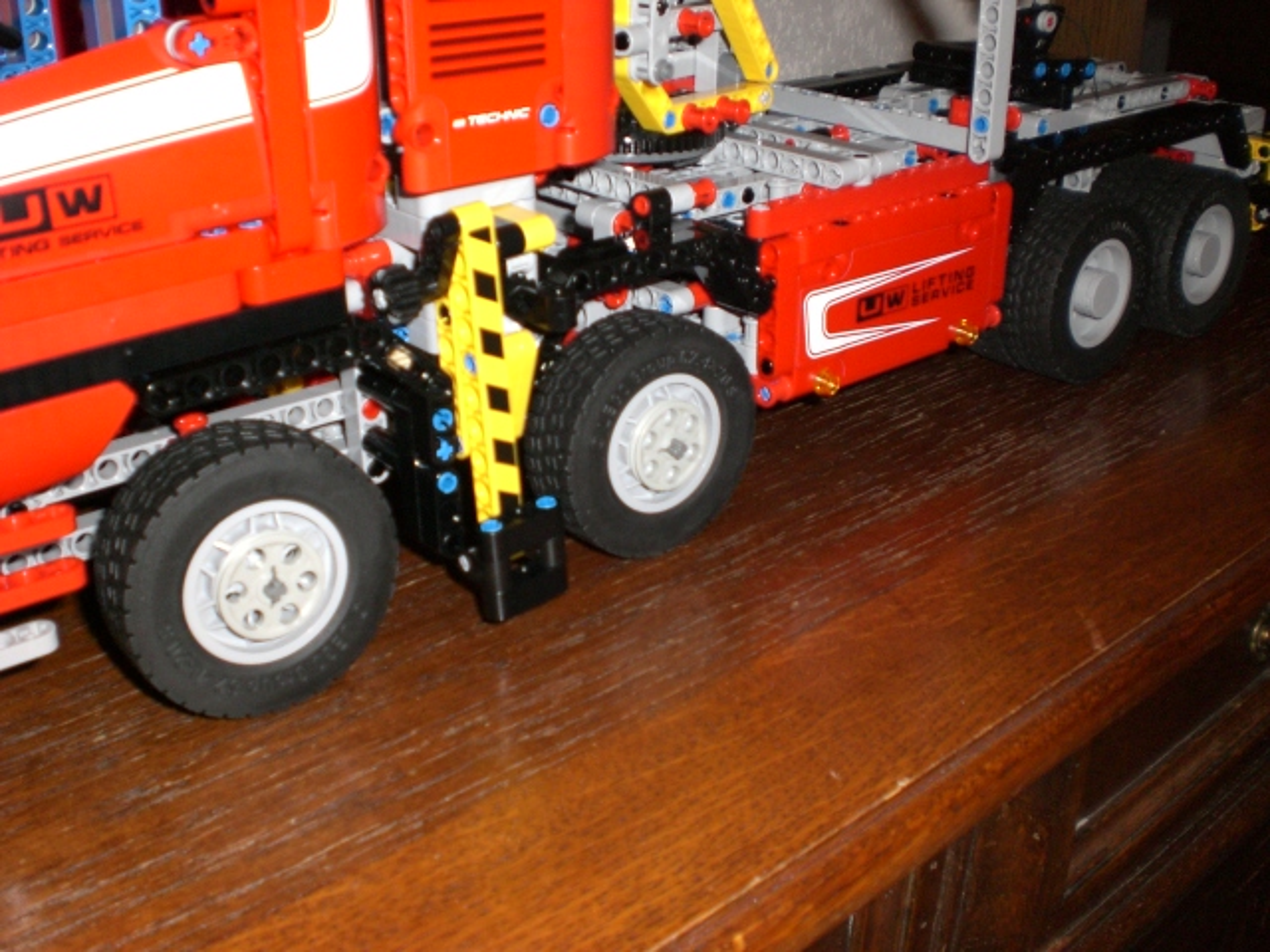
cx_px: 635
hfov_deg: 49.0
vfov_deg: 37.7
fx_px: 1394
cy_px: 476
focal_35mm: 38
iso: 200
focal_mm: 6.3
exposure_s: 1/60
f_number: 3.1
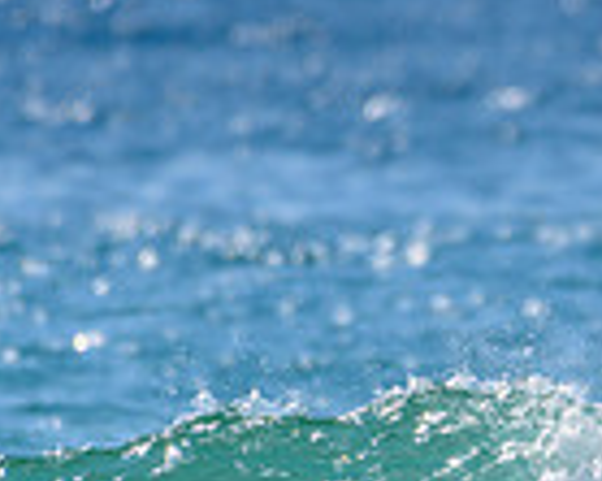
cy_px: 424
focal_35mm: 2396
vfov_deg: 0.6
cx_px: 904
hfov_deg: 0.8
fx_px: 42659
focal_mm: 500
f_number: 5.6
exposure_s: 1/2000
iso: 125
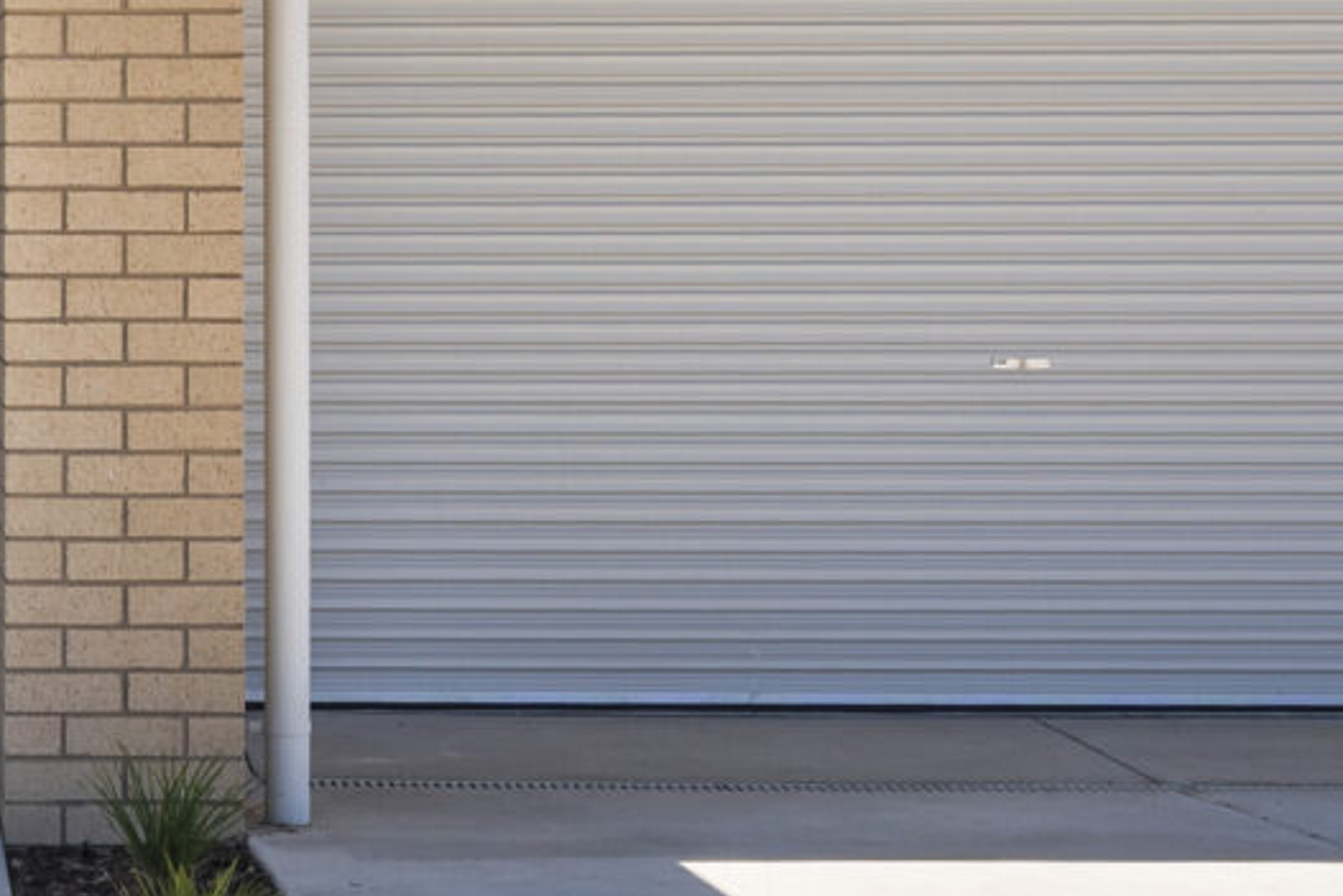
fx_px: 3993
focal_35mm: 107
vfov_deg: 12.8
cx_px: -403
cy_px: 300
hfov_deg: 17.9
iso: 200
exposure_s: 1/100
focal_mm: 22
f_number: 9
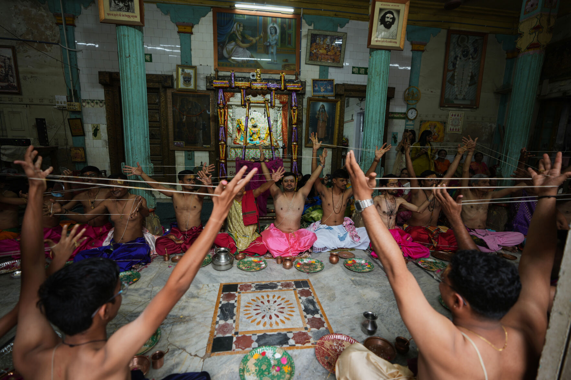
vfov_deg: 73.7
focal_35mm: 16
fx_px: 254
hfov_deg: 96.7
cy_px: 190
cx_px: 286
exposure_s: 1/40
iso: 100
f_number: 2.8
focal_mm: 16
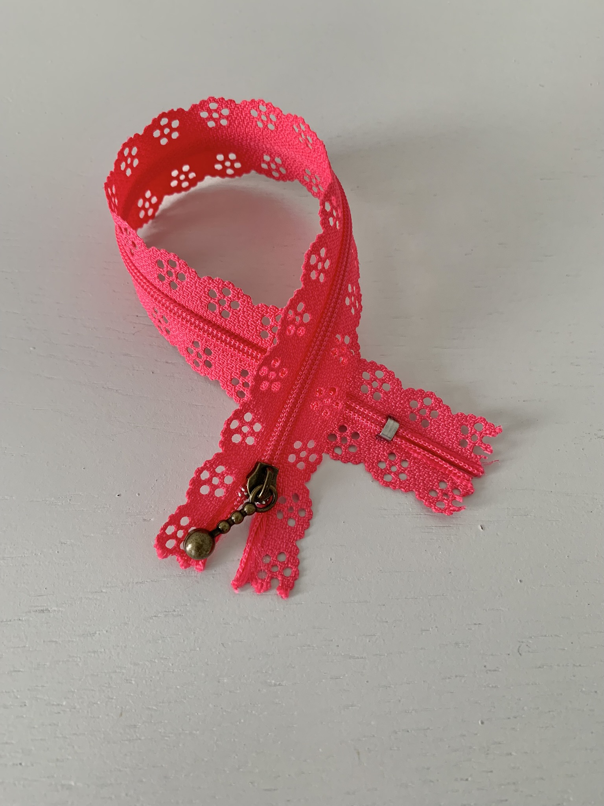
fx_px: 605
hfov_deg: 53.1
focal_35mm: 26
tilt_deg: -65.0
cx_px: 302
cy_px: 403
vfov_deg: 67.3
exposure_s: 1/70
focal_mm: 4.25
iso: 100
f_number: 1.8
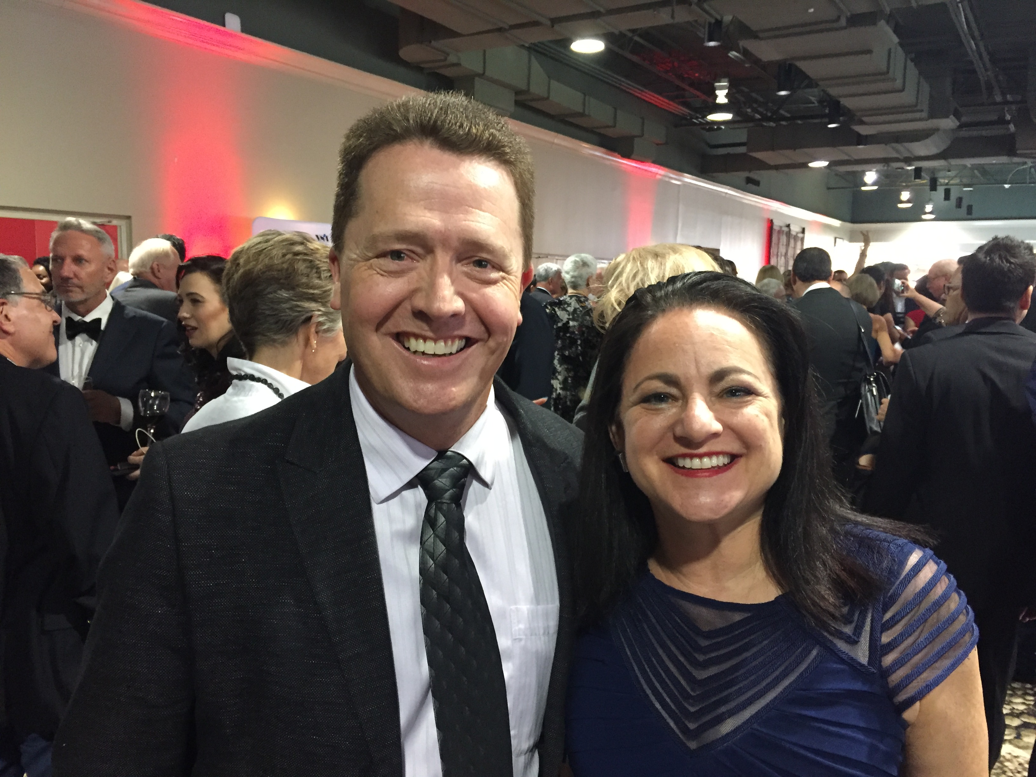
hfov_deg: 61.7
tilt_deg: -6.7
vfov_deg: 48.2
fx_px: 868
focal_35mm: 29
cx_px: 518
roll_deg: -2.8
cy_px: 388
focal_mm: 4.15
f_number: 2.2
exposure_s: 1/30
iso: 250
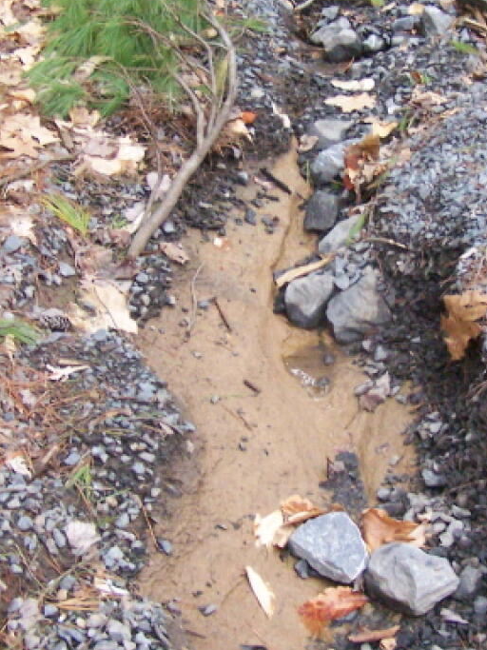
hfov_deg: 19.3
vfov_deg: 25.7
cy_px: 300
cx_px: 349
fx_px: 1426
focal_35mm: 76
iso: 400
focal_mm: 6.3
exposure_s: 1/60
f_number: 2.8
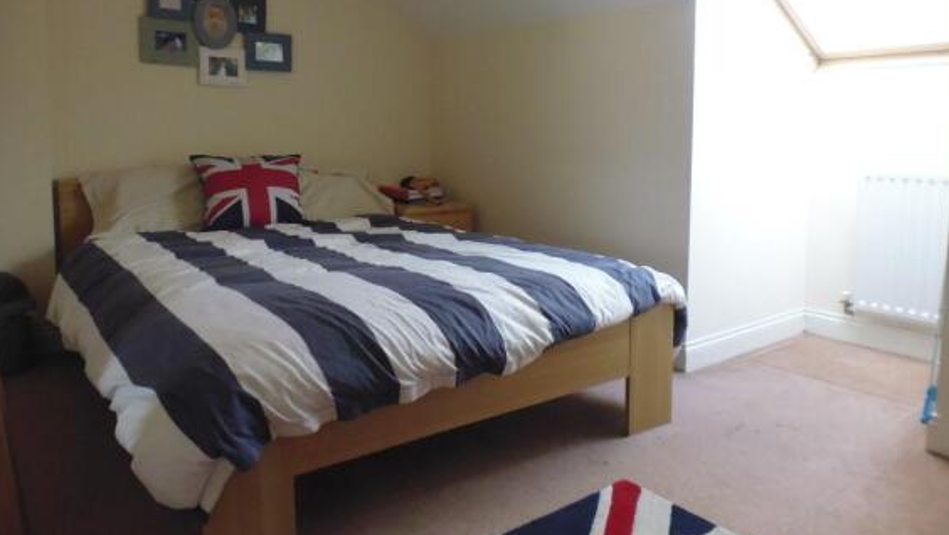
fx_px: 680
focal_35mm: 27
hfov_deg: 69.8
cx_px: 485
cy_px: 196
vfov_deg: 42.6
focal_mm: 4.3
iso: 400
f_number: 2.8
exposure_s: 1/50
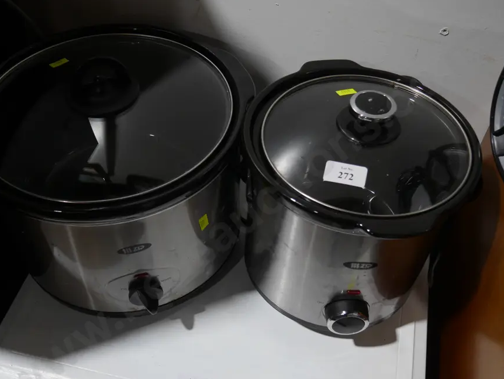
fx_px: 554
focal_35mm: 38
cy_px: 215
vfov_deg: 37.7
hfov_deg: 48.9
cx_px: 250
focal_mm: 16
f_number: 3.6
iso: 200
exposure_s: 1/80
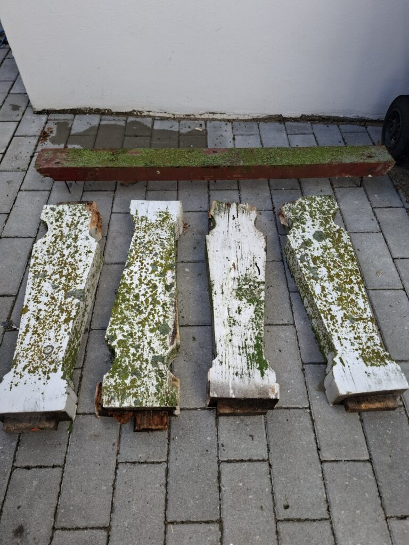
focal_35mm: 23
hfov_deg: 58.9
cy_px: 272
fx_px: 362
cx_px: 204
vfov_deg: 73.9
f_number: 1.8
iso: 50
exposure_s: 1/375
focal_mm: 5.54
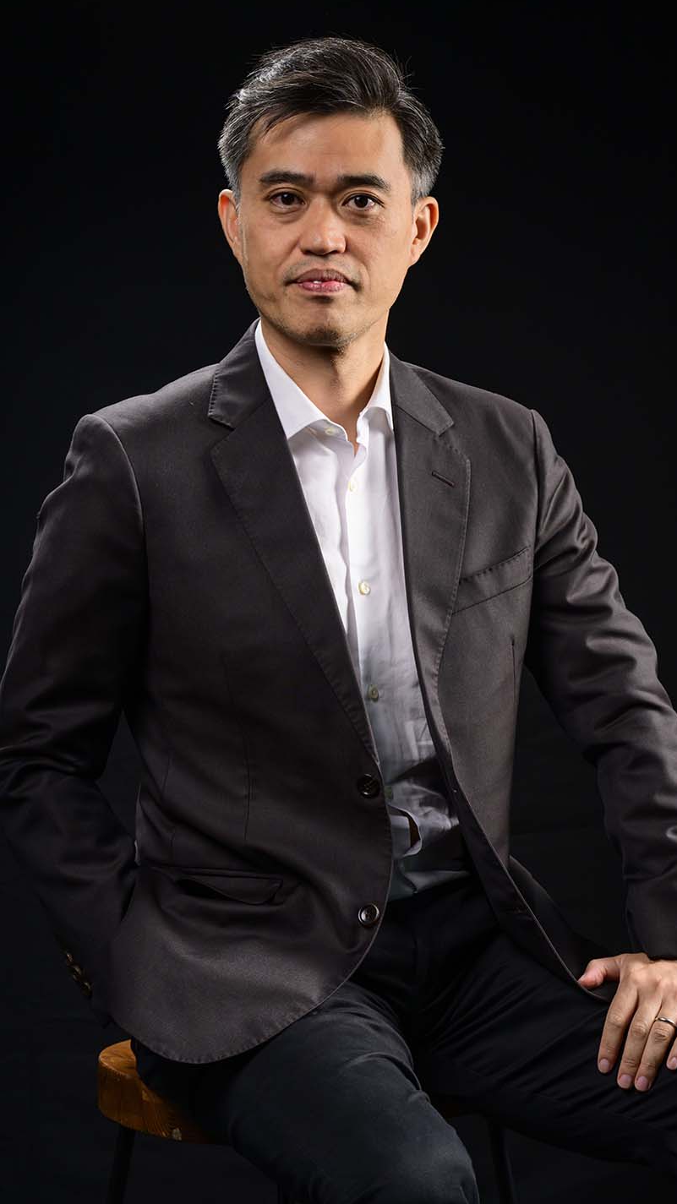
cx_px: 391
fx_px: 2874
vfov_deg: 23.7
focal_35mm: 90
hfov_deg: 13.4
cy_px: 603
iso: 500
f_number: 8
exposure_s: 1/200
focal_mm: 85
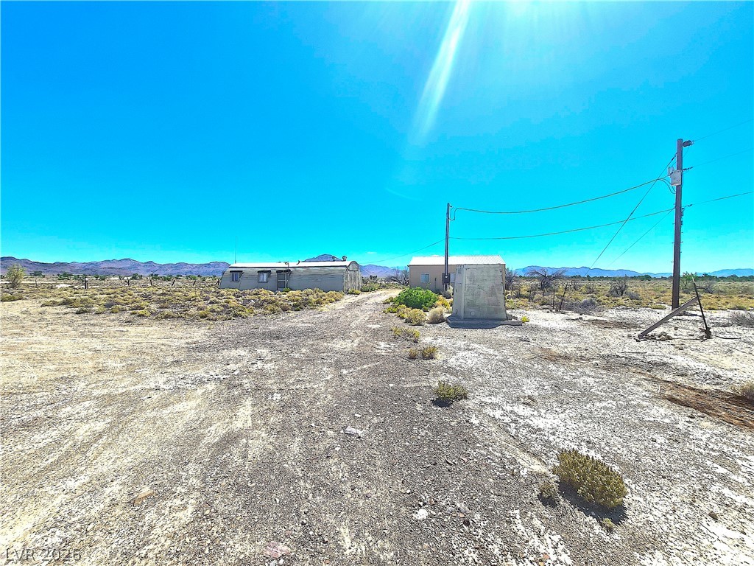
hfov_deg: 106.2
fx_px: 283
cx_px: 377
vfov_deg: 89.9
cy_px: 283
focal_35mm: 13
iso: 25
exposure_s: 1/2424
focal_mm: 1.7
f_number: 2.2
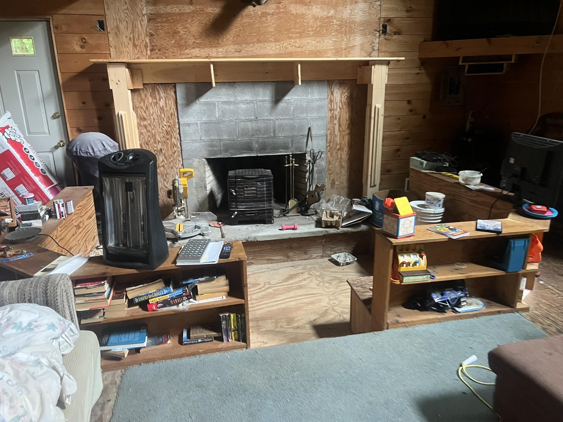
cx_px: 282
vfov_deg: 53.1
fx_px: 423
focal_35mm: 26
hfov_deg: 67.3
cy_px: 211
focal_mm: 5.7
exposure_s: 1/60
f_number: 1.5
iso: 500
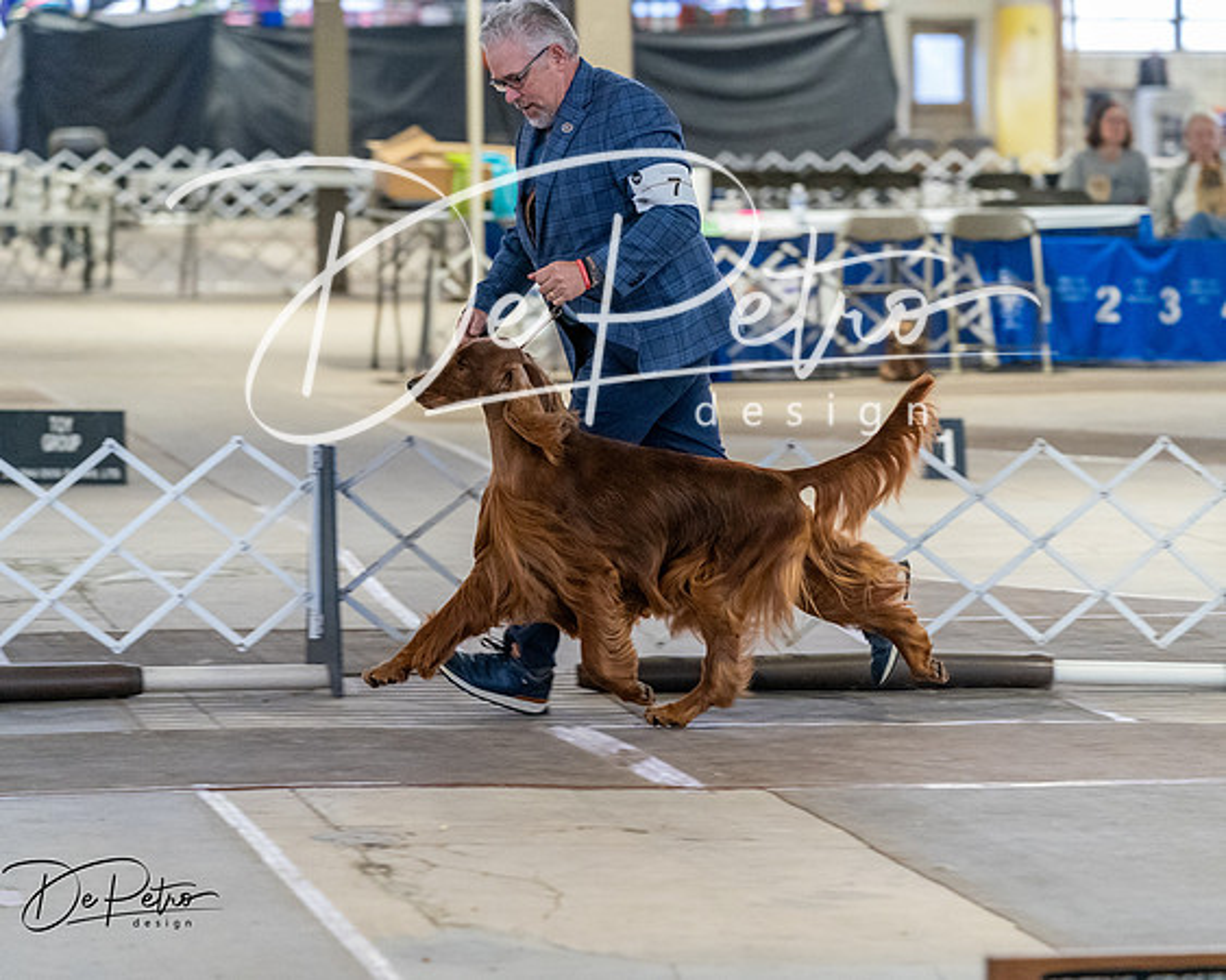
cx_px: 613
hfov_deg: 11.7
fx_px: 5964
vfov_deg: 9.4
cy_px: 490
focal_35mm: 164
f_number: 3.5
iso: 6400
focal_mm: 146
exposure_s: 1/250
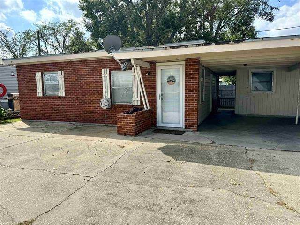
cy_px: 112
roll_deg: +0.6
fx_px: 208
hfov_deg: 71.6
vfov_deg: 56.8
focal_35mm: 24
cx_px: 150
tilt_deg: -6.9
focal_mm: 6.76
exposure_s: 1/4310
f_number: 1.78
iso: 80
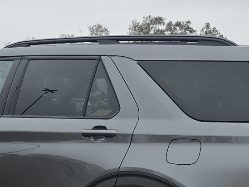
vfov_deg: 21.2
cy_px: 187
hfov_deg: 28.9
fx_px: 482
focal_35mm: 67
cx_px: 138
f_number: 1.4
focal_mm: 6.5
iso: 10
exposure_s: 1/119
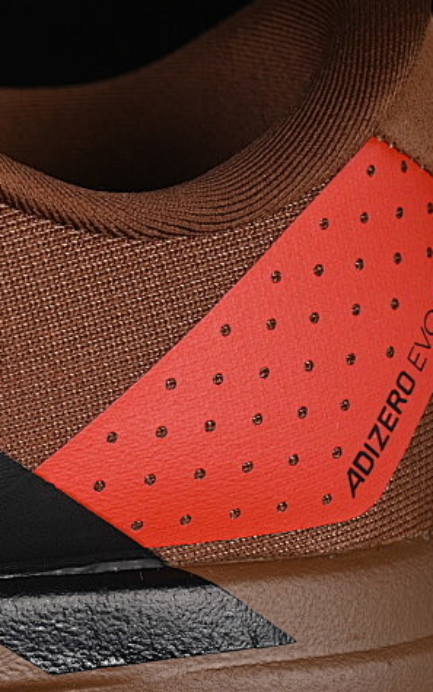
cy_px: 444
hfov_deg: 7.3
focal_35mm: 174
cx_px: -338
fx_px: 3279
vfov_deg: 12.0
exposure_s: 1/60
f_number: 6.3
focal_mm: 50
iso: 160
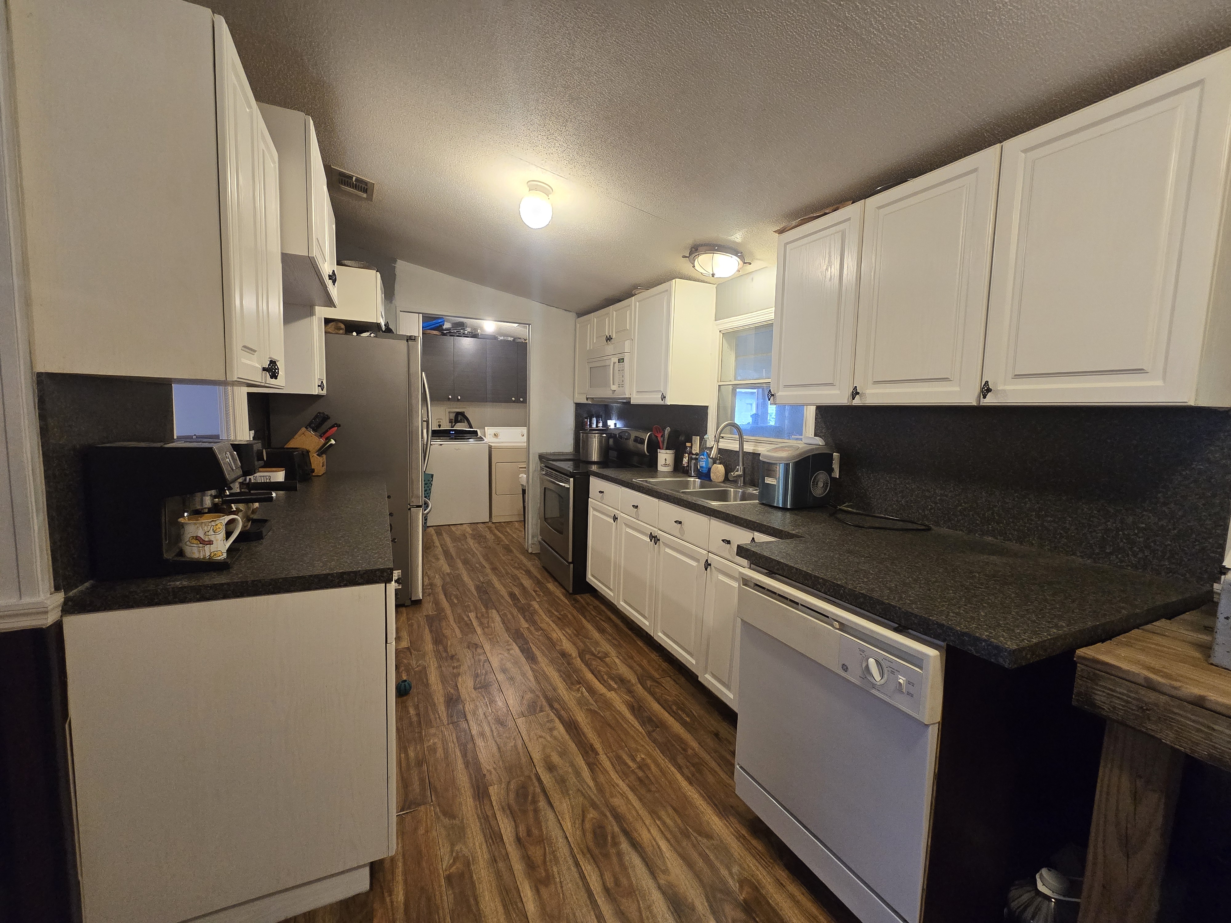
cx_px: 616
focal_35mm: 13
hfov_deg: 106.2
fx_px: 462
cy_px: 462
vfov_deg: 89.9
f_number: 2.2
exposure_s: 1/60
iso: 500
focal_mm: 2.2
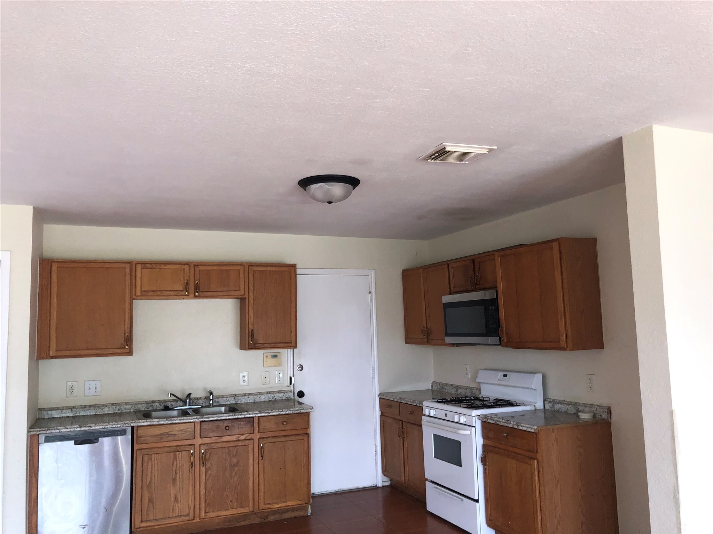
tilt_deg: +6.8
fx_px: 577
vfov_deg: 49.7
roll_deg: +2.7
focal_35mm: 28
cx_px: 356
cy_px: 267
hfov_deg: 63.4
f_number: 1.8
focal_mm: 3.99
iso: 100
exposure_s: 1/120
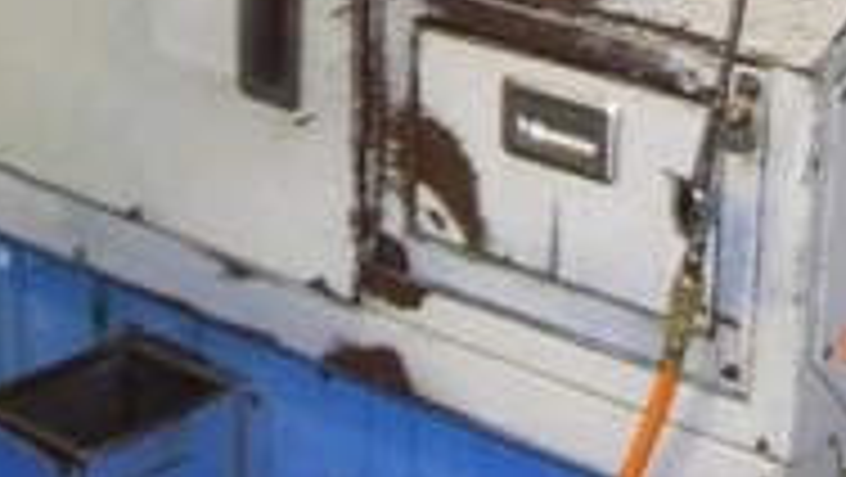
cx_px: 504
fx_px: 2447
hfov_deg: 19.6
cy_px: -189
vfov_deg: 10.8
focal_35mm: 109
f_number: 3
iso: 200
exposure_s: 1/60
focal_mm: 7.6
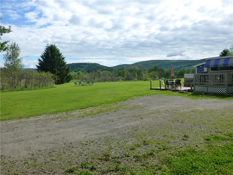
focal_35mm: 24
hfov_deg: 71.6
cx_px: 116
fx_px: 162
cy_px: 88
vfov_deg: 56.8
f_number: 4
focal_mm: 4.3
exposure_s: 1/1000
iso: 160
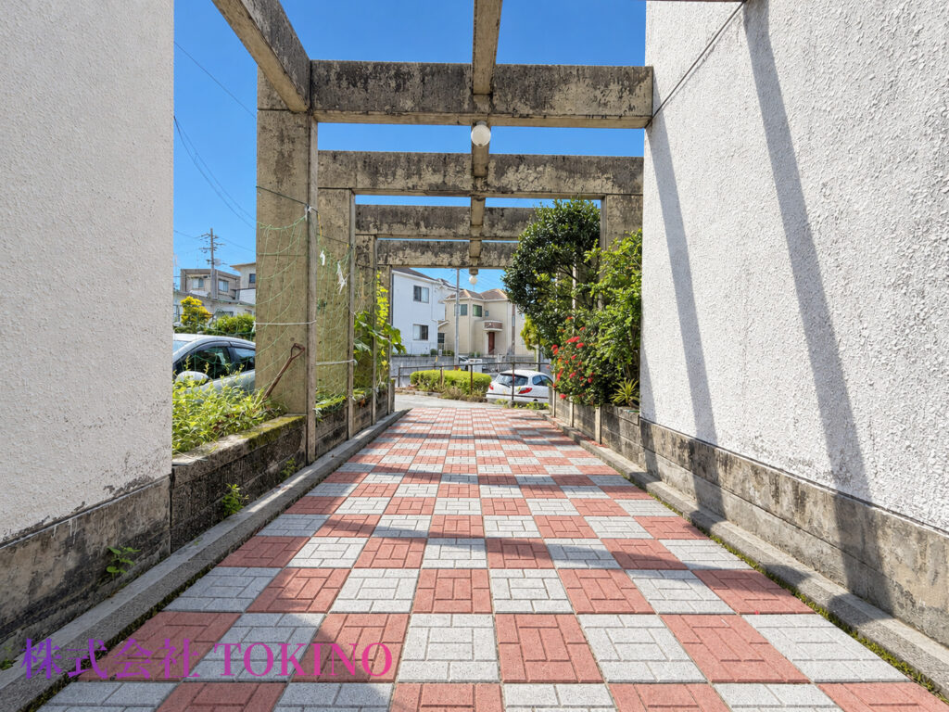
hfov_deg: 102.1
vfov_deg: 85.7
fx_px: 384
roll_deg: -0.3
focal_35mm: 14
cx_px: 474
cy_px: 356
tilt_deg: -0.4
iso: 64
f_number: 2.2
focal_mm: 2.22
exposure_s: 1/451
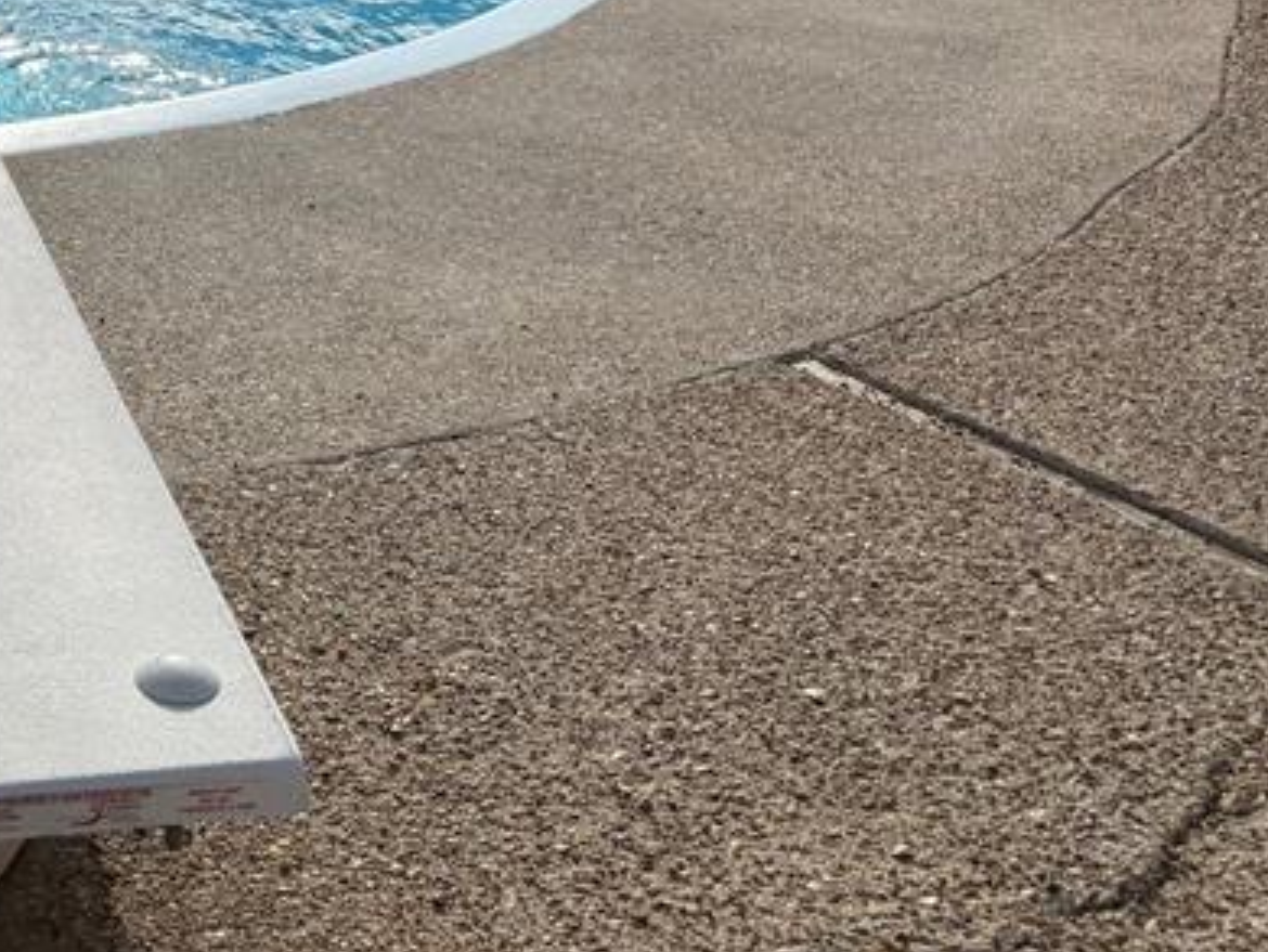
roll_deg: +1.5
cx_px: -257
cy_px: -123
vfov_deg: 21.9
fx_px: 2309
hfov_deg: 27.1
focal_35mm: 63
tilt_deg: -13.6
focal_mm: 6.76
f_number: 1.78
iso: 80
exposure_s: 1/6173
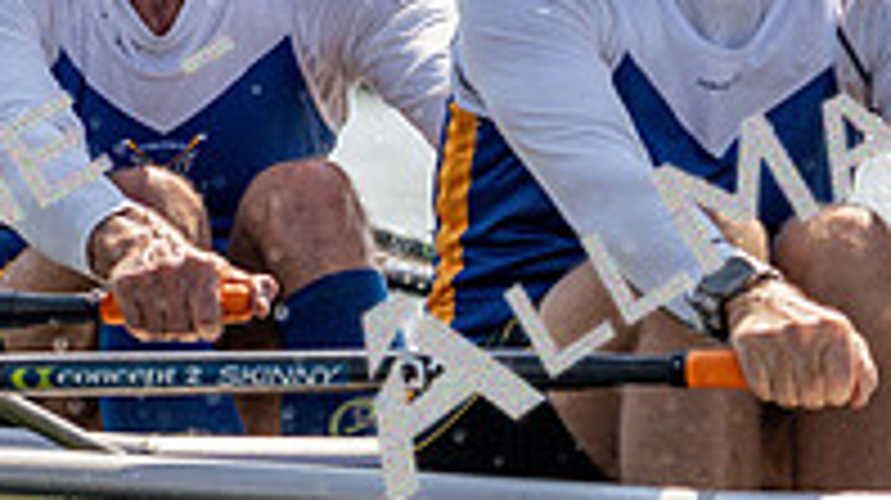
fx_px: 22592
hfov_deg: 2.3
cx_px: -22
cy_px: 79
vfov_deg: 1.3
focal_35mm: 957
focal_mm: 312
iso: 250
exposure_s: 1/1600
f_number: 6.3
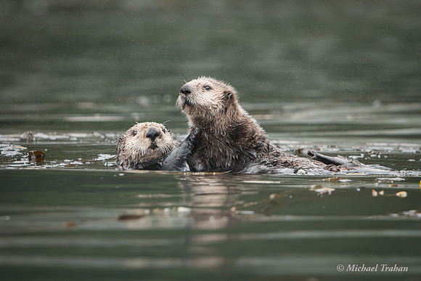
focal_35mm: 977
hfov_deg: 2.1
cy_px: 190
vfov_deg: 1.4
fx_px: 11433
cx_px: 233
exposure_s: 1/2000
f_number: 7.1
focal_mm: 600
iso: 10000
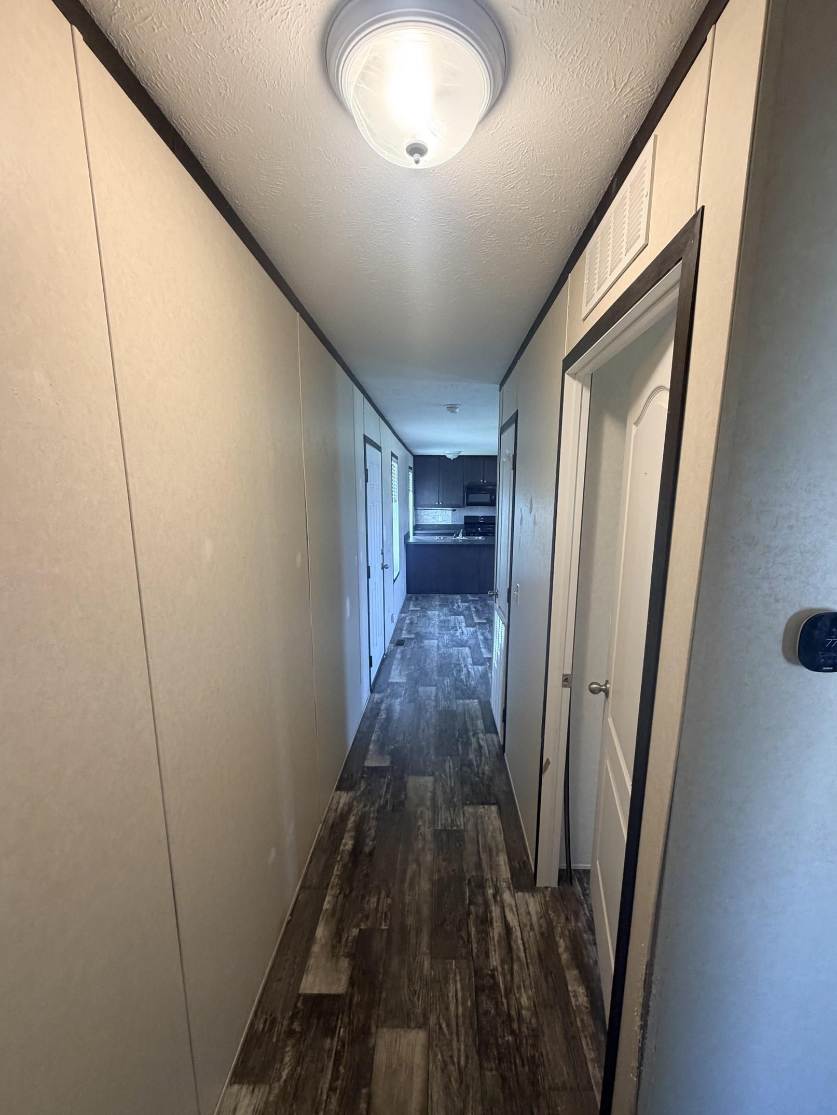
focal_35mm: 15
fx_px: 483
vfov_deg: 98.0
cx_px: 436
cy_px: 591
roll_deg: -0.7
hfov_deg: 81.7
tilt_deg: -10.3
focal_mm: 2.22
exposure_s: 1/60
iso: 200
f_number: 2.2
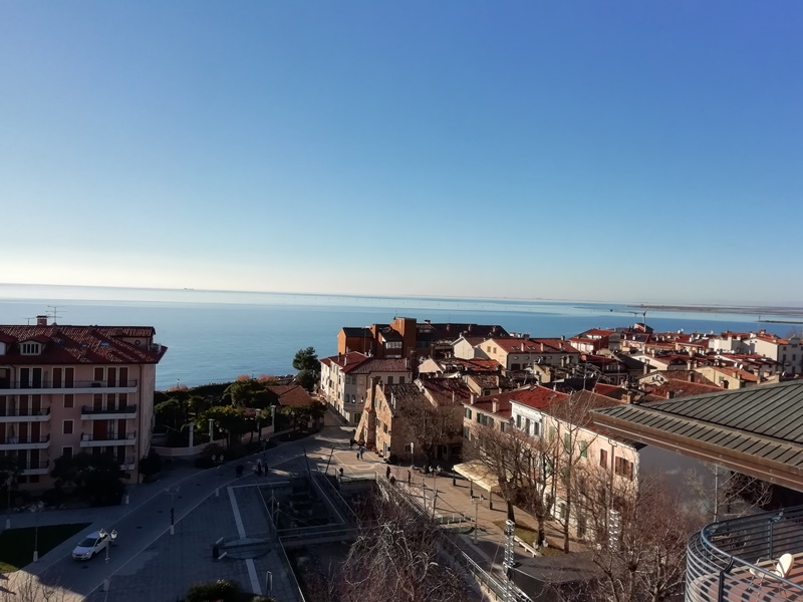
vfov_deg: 53.1
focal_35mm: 26
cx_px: 402
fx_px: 603
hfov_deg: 67.3
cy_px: 301
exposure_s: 1/1783
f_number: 2.2
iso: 50
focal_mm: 3.46
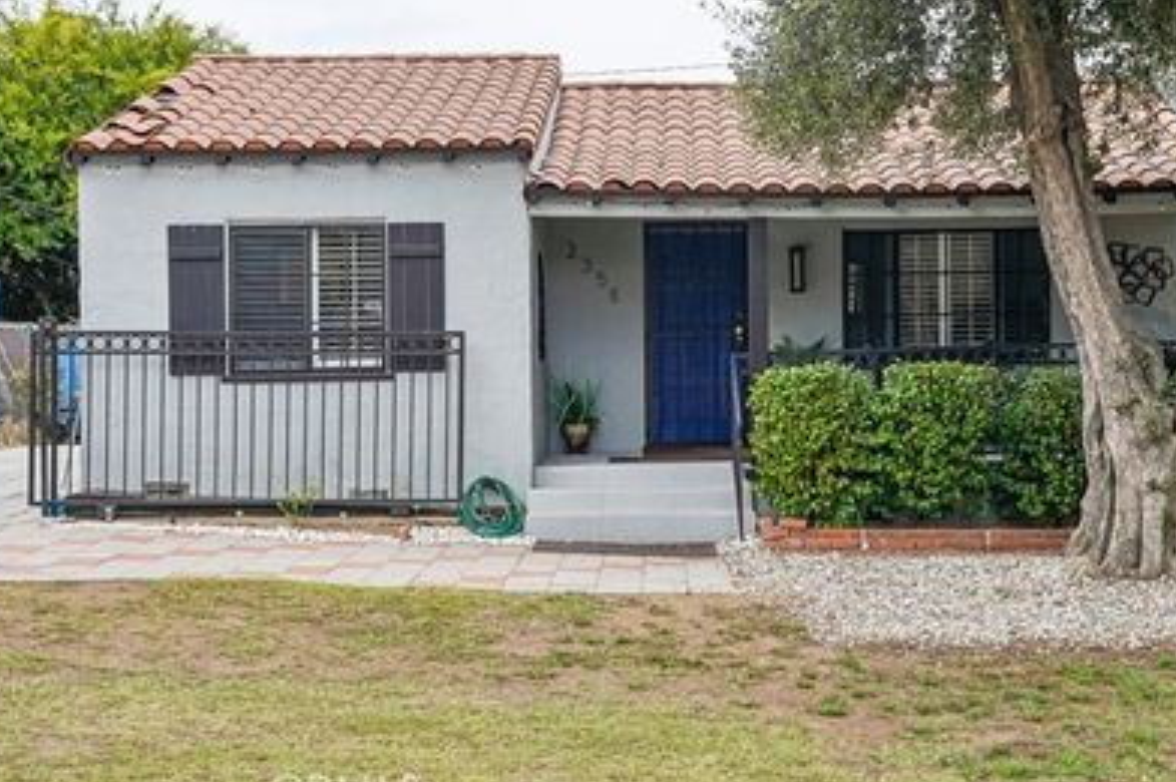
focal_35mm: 54
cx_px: 725
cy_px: 177
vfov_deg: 24.7
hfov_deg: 36.7
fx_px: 1762
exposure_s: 1/200
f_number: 8
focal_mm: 33
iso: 400
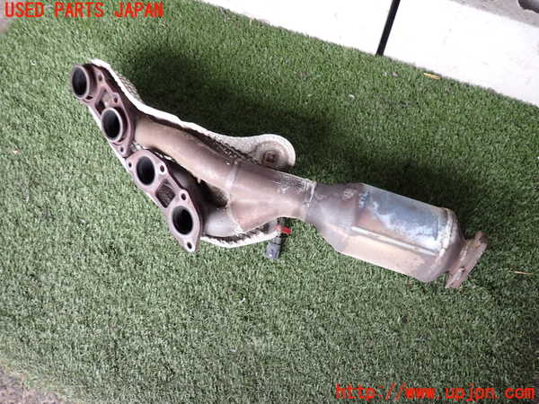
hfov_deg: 69.4
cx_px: 270
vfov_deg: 54.9
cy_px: 202
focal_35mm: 25
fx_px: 389
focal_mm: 4.5
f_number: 2
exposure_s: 1/80
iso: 100
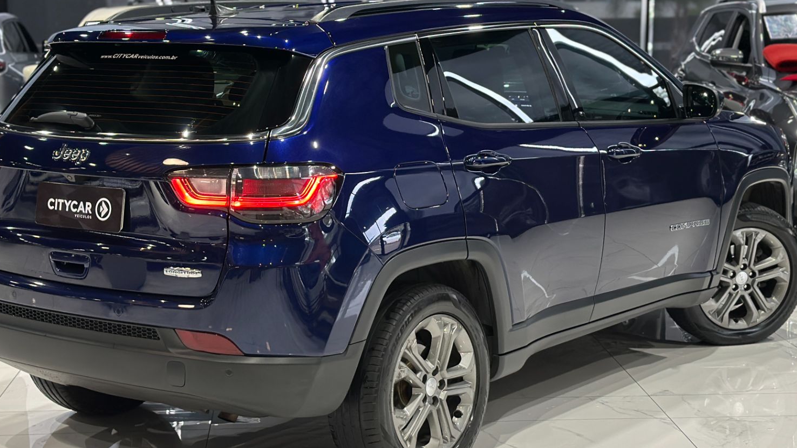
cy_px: 237
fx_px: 1437
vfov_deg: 17.7
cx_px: 389
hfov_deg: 31.0
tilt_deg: -10.1
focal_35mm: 68
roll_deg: +0.0
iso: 160
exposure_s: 1/60
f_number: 1.78
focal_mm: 6.86
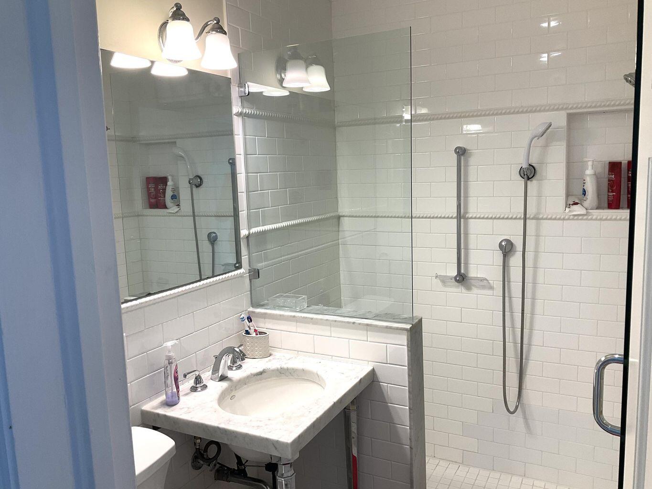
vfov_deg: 48.2
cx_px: 326
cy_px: 244
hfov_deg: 61.7
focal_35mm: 29
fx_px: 546
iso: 40
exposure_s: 1/60
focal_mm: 3
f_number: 1.8
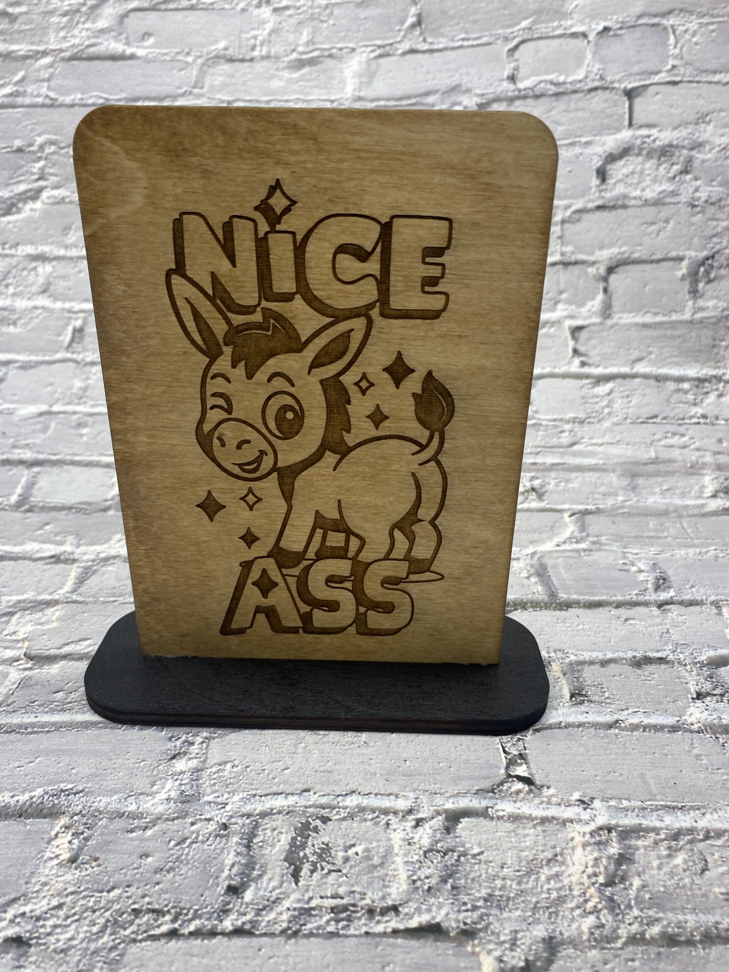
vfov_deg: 67.3
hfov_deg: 53.1
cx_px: 364
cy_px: 486
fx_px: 730
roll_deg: -1.4
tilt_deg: -23.9
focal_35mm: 26
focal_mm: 4.25
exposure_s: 1/120
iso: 50
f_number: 1.8
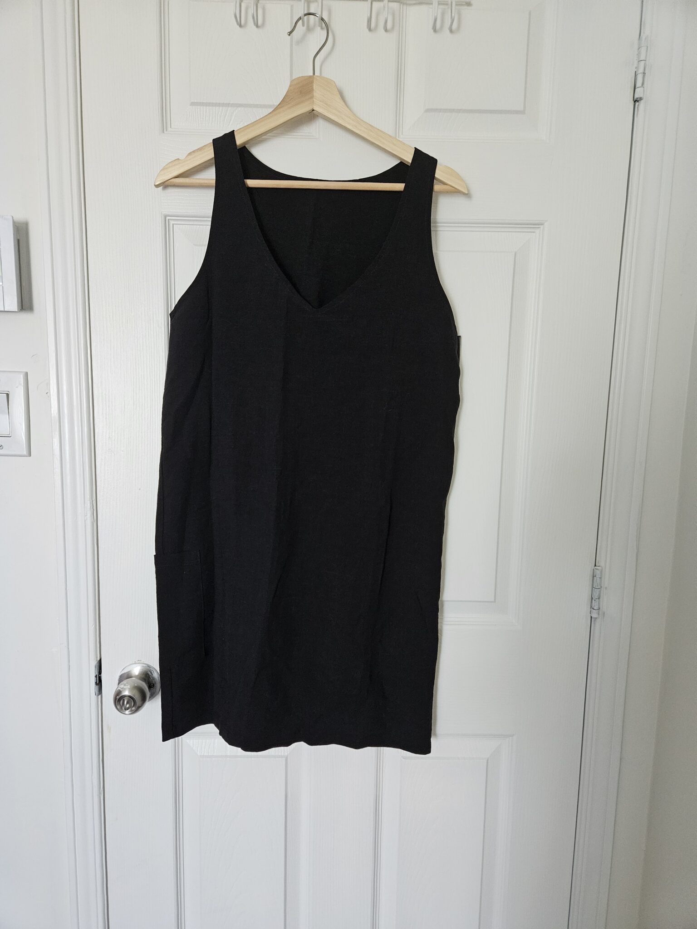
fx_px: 617
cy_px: 464
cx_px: 348
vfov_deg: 73.9
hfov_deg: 58.9
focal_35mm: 23
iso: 640
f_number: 1.8
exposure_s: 1/120
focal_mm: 5.4
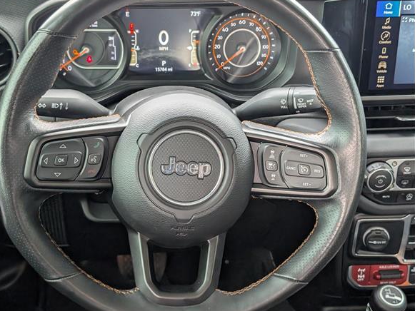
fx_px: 648
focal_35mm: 54
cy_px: 154
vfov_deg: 27.0
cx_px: 188
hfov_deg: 35.5
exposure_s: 1/270
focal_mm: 6.9
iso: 204
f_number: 1.68
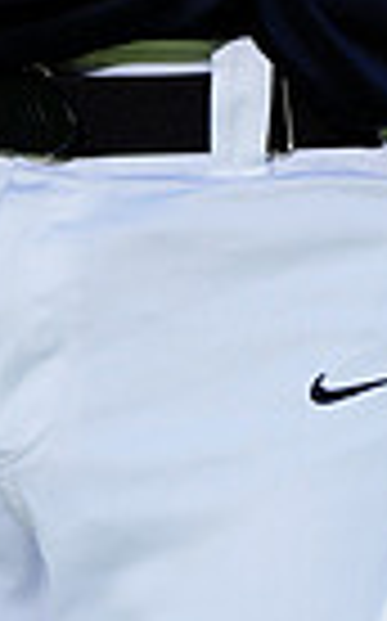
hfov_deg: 1.8
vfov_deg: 2.8
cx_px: 101
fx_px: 12429
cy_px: -652
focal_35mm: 735
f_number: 6.3
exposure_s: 1/250
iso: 100
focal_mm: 171
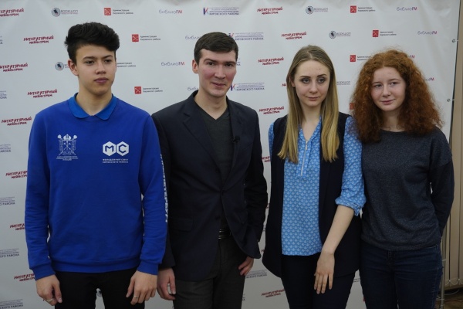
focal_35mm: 46
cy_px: 154
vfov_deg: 28.9
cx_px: 232
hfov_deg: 42.3
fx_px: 598
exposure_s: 1/50
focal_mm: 31
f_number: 5
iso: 500
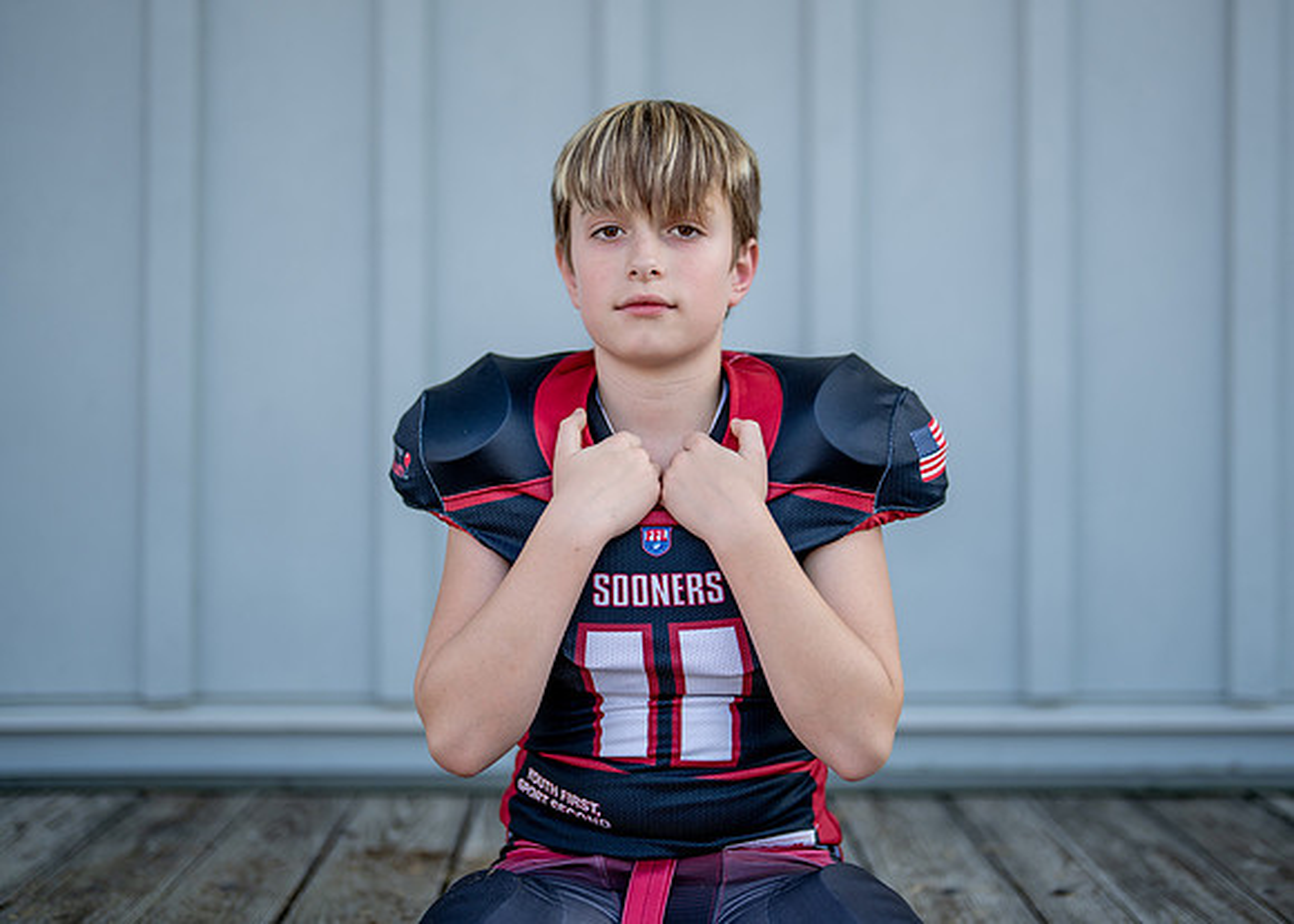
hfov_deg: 33.3
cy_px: 413
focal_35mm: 59
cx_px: 700
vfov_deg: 24.1
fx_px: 2166
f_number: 1.2
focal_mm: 50
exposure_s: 1/2000
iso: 100
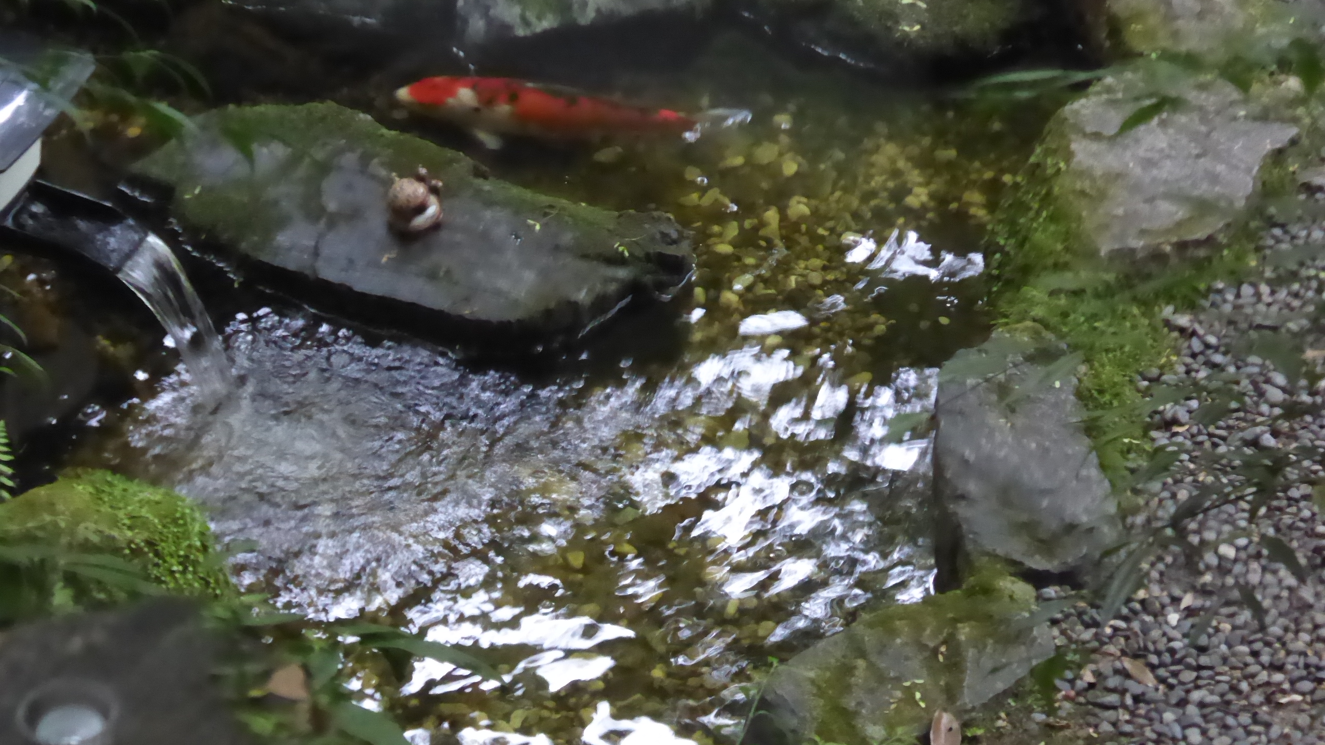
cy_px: 405
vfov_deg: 4.7
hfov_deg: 8.3
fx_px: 9135
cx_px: 663
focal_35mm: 260
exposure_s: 1/15
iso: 2000
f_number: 5.6
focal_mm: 38.4
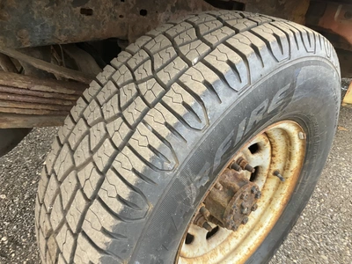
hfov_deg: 61.7
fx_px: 295
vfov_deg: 48.2
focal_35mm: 29
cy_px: 132
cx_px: 176
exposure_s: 1/122
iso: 64
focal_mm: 3
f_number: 1.8
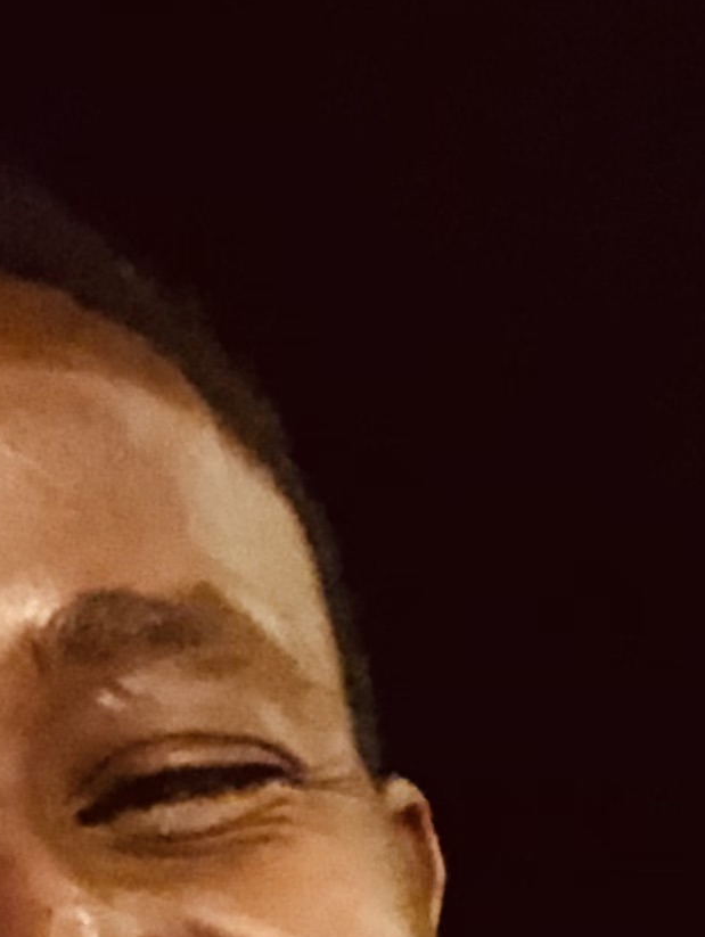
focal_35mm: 120
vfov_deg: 15.5
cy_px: 1261
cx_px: 292
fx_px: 3253
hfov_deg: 12.4
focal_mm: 2.87
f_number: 2.2
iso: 2000
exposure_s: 1/17
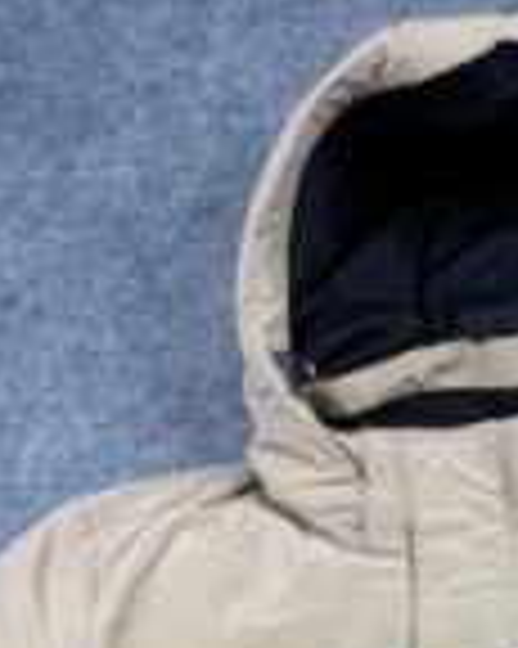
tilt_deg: -48.9
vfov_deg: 19.7
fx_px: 1669
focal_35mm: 87
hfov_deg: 17.3
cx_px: 495
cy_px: 902
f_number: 1.78
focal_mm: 6.76
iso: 64
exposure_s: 1/202
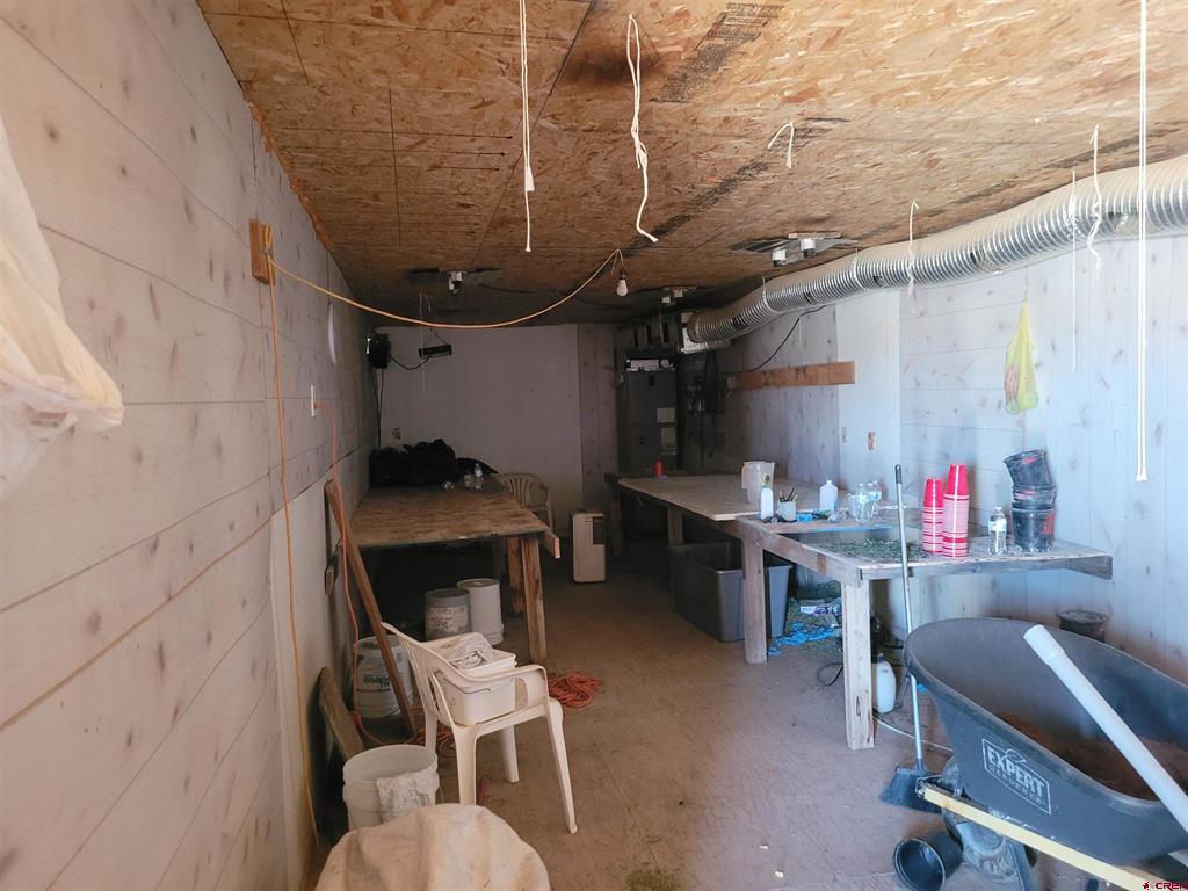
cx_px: 594
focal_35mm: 26
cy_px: 446
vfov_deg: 53.1
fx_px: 892
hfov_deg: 67.3
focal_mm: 5.4
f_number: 1.8
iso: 1600
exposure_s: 1/24
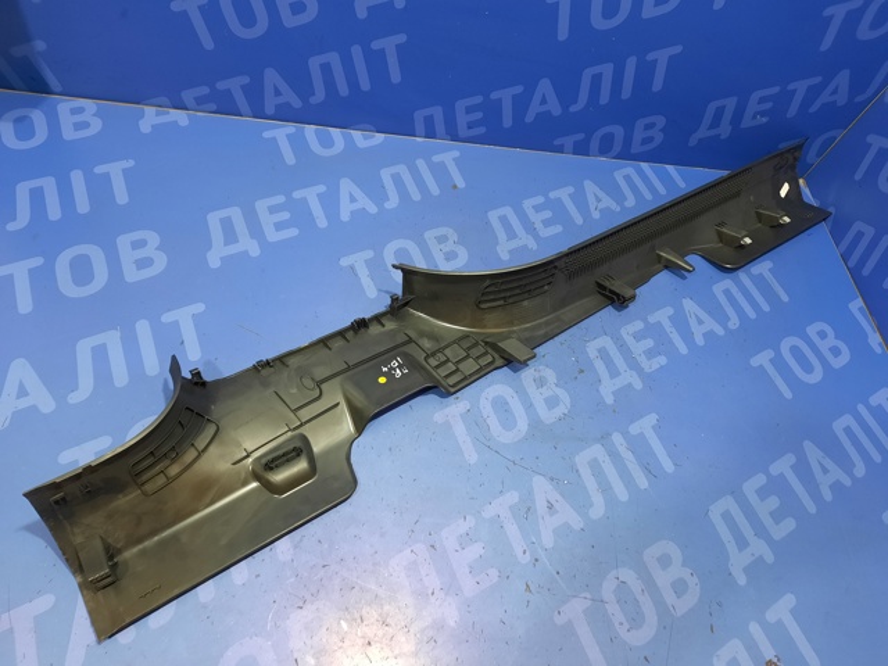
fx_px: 641
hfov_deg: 69.4
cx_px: 444
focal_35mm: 25
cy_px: 333
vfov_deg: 54.9
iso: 320
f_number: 2
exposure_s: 1/33
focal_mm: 4.6
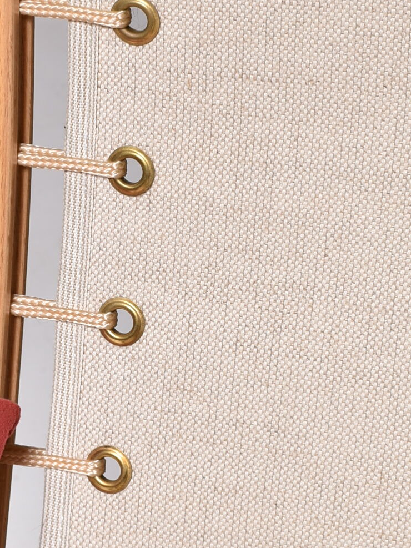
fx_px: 2217
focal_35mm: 140
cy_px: 296
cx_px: 111
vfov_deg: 14.1
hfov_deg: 10.6
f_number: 11
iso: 100
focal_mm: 32
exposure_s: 1/160
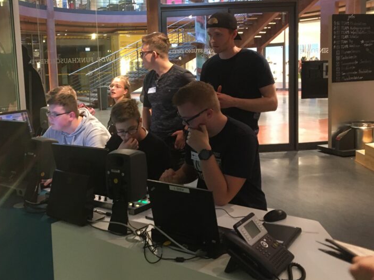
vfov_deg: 34.3
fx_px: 454
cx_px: 145
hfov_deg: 44.5
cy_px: 117
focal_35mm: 42
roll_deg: +1.7
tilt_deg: -7.4
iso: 200
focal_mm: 4.15
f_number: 2.2
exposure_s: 1/25
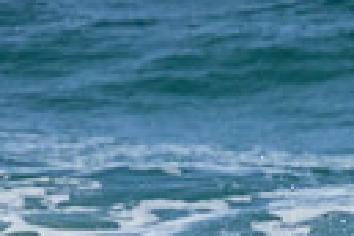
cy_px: 427
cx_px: 288
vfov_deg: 0.4
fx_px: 35407
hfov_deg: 0.6
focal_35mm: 3601
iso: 2200
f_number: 11
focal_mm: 800
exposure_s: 1/1600
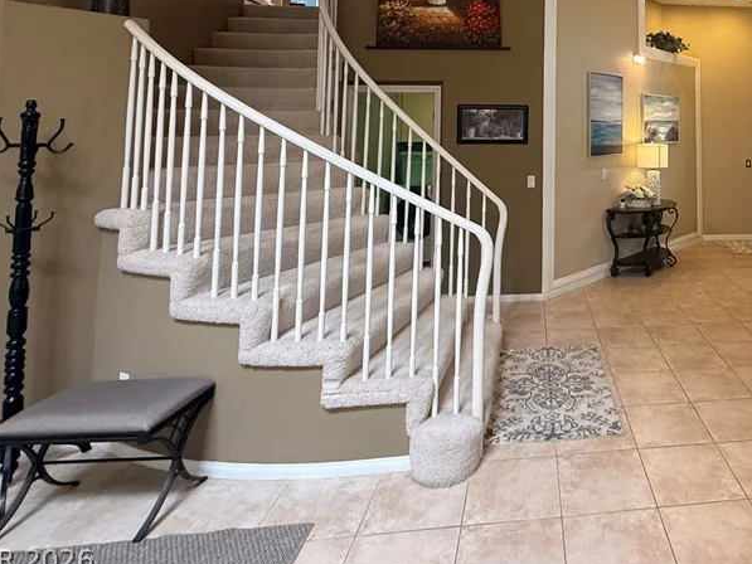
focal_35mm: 24
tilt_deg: +5.0
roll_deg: +0.8
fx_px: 521
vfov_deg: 52.4
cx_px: 601
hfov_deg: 65.2
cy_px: 97
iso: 320
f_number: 2.2
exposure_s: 1/120
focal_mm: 2.22
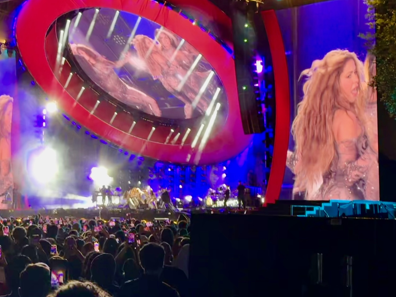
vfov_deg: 22.2
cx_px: 148
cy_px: 105
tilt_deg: +8.9
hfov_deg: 29.3
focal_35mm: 66
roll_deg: -0.9
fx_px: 755
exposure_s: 1/60
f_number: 1.78
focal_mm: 6.76
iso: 250
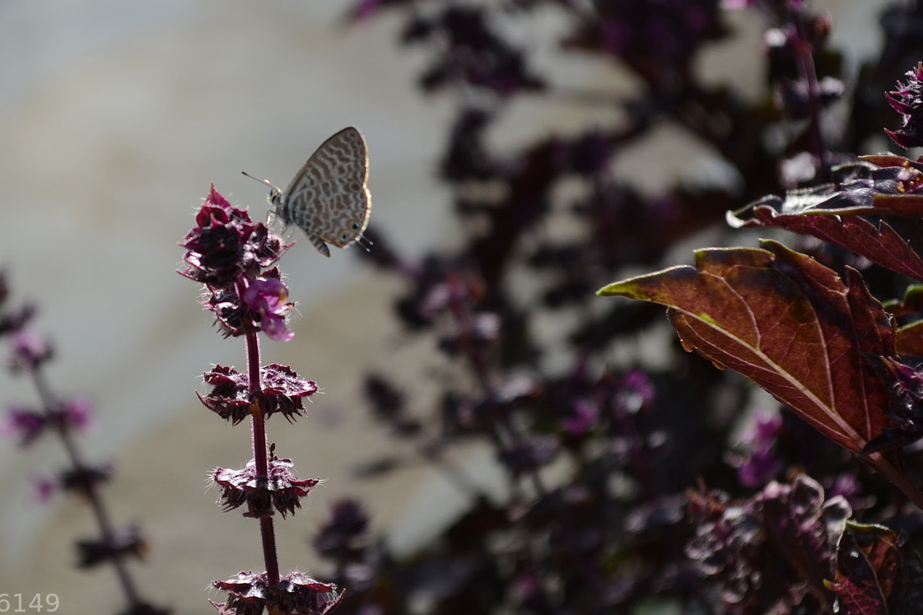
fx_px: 3017
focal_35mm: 118
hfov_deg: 17.3
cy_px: 229
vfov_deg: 11.6
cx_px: 287
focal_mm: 55
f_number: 7.1
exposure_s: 1/160
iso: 100
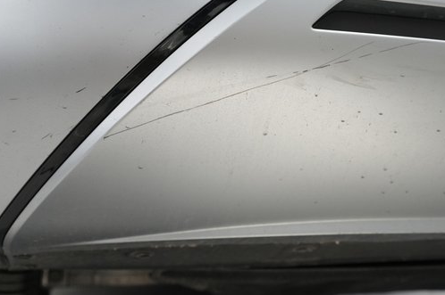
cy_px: 111
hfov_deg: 53.2
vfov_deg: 36.6
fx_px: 445
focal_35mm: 36
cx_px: 220
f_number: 4.5
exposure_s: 1/100
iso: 2500
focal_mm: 28
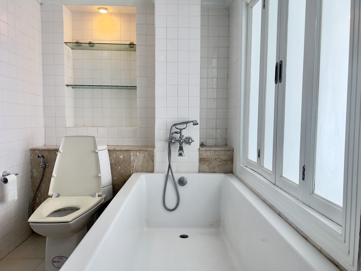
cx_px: 180
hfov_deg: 67.3
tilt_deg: -3.3
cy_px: 136
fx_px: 271
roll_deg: -0.5
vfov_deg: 53.1
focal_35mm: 26
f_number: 1.5
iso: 40
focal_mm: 5.7
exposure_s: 1/100
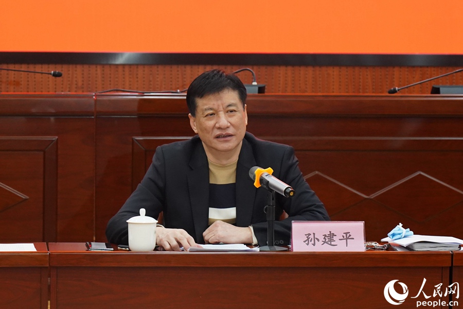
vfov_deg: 13.0
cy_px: 154
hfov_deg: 19.5
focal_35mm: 105
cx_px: 232
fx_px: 1350
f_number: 5.6
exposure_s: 1/80
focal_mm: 105
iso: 3200
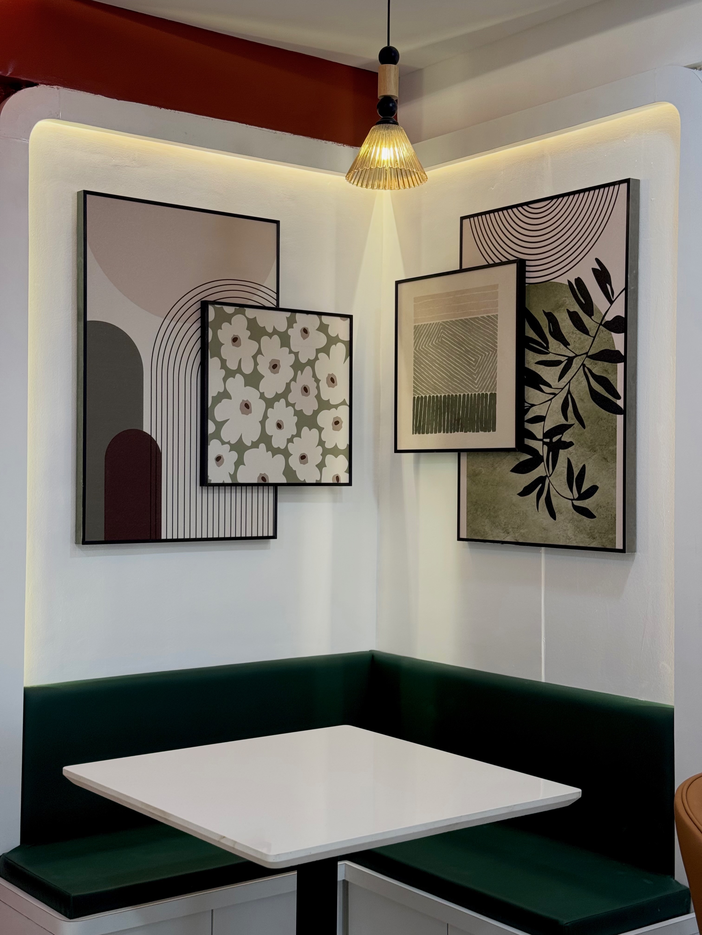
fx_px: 1298
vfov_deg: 39.7
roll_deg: -0.9
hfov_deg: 30.3
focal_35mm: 48
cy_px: 468
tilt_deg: +0.9
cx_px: 351
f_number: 1.78
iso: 64
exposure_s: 1/100
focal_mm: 6.76
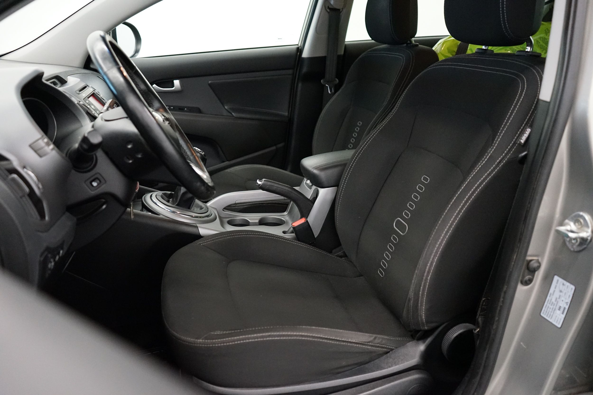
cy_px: 198
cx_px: 296
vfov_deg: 46.4
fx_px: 461
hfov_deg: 65.5
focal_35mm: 28
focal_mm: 28
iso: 5000
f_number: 3.5
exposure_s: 1/160
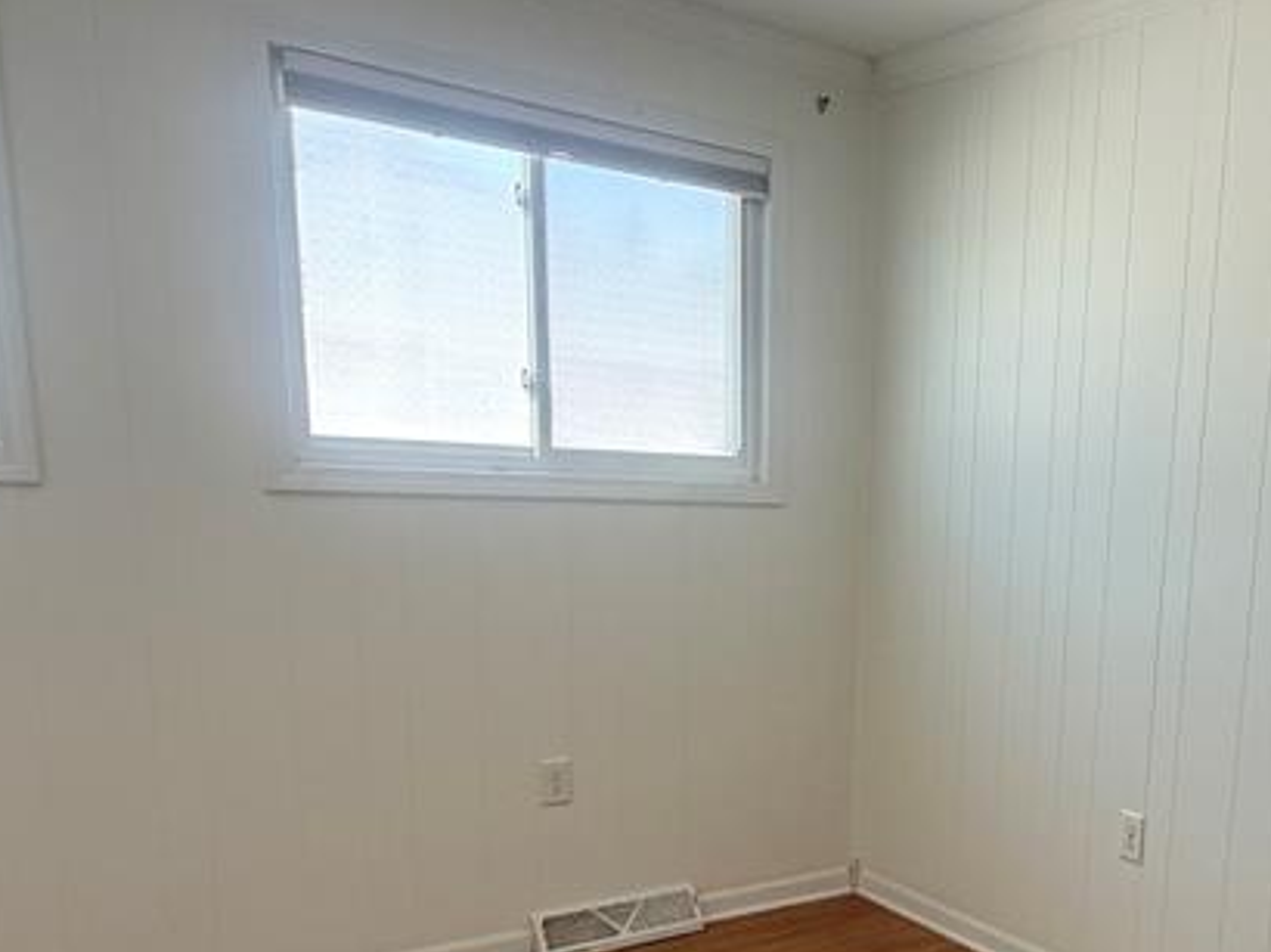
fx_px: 1284
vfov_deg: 39.4
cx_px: 1045
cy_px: 735
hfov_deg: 49.1
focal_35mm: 35
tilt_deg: -12.2
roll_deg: -3.6
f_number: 2.2
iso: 64
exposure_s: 1/105
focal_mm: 2.22
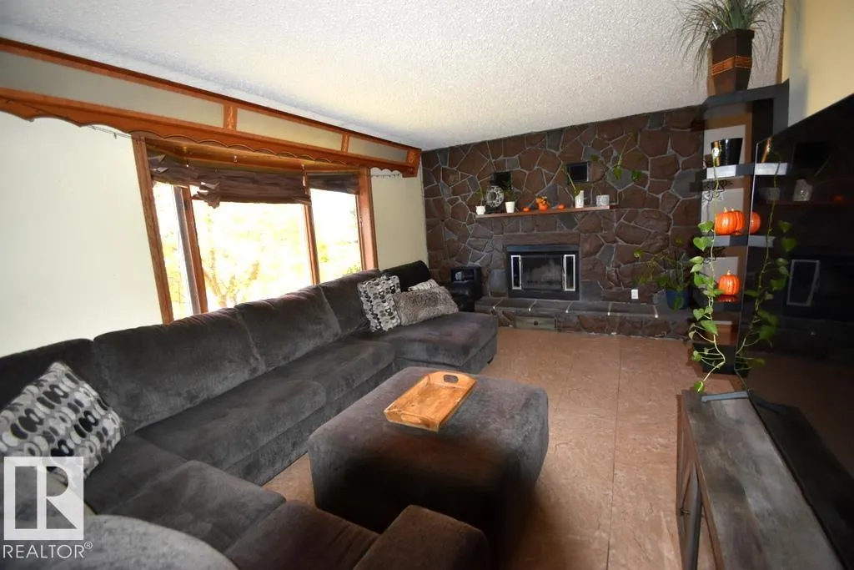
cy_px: 285
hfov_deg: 100.4
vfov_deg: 77.3
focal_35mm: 15
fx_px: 356
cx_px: 427
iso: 800
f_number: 5
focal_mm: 10
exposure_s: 1/100
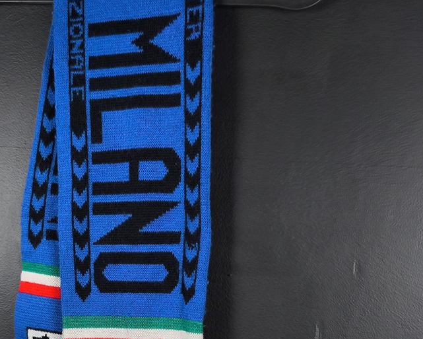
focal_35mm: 42
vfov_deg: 33.3
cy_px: 321
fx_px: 526
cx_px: 139
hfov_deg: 43.2
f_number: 1.6
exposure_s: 1/200
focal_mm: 6.57
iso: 400
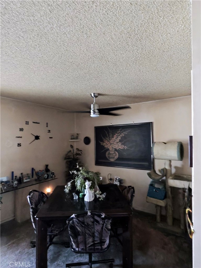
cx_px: 100
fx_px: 101
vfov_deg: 106.2
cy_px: 134
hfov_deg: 89.9
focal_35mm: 13
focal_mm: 2.24
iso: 1898
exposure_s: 1/40
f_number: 2.2
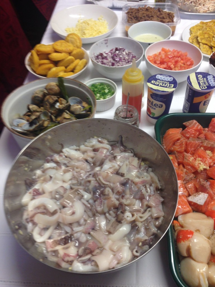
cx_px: 108
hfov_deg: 42.9
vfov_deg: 55.4
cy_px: 144
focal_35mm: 33
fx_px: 273
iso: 50
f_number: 2.4
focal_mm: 4.12
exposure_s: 1/20
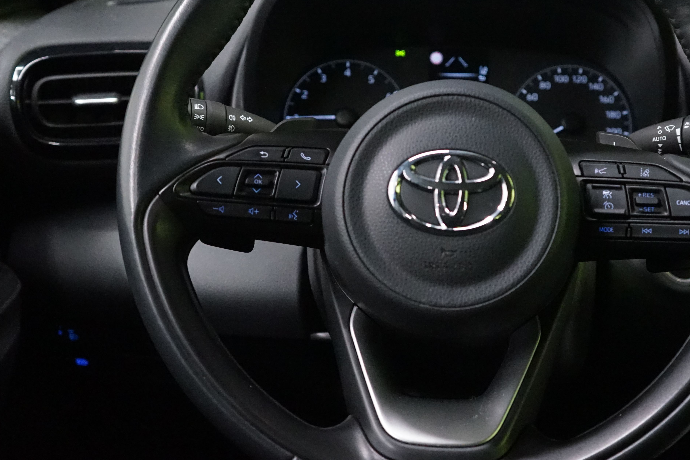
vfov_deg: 25.0
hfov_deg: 36.6
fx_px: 1035
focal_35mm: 54
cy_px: 159
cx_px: 447
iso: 6400
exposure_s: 1/60
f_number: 4
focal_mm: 34
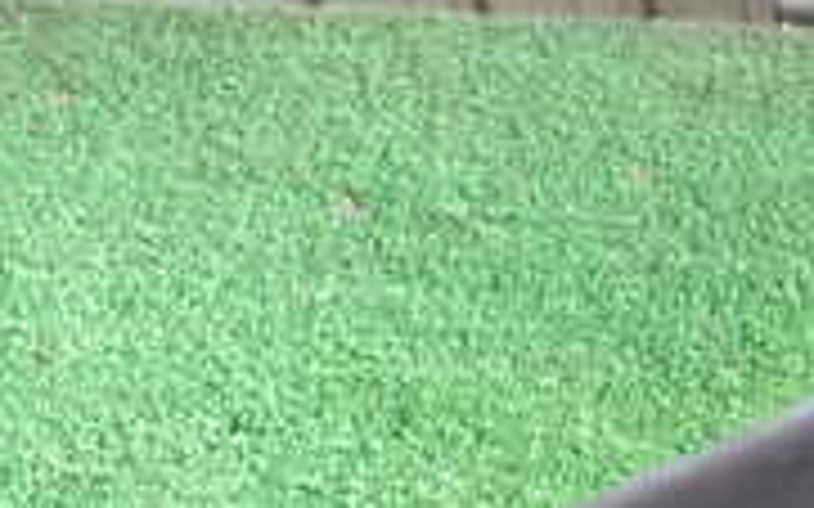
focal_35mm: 88
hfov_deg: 22.4
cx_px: 872
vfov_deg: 13.7
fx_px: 1952
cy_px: 818
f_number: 2
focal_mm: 4.5
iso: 250
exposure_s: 1/30
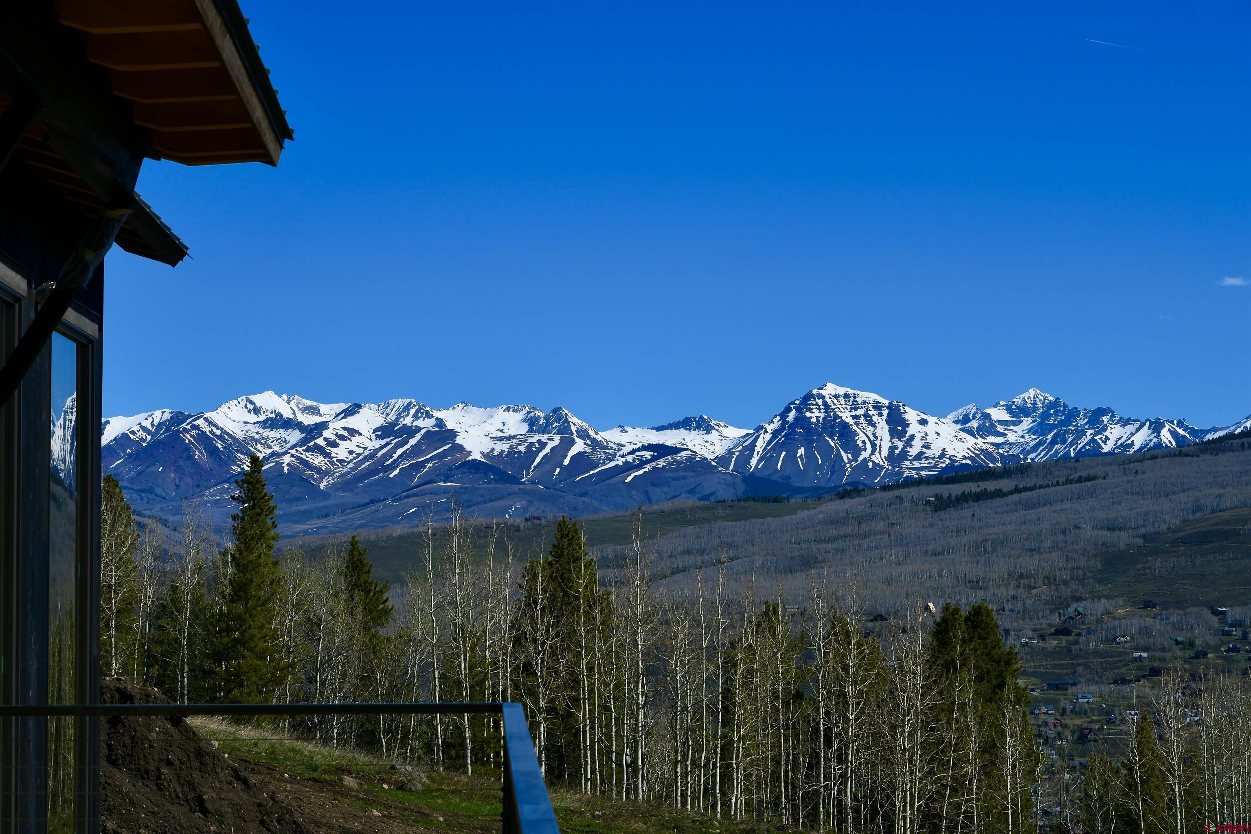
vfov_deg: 17.5
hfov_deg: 26.0
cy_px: 417
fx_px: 2710
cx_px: 626
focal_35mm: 78
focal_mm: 52
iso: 100
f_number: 7.1
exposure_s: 1/800
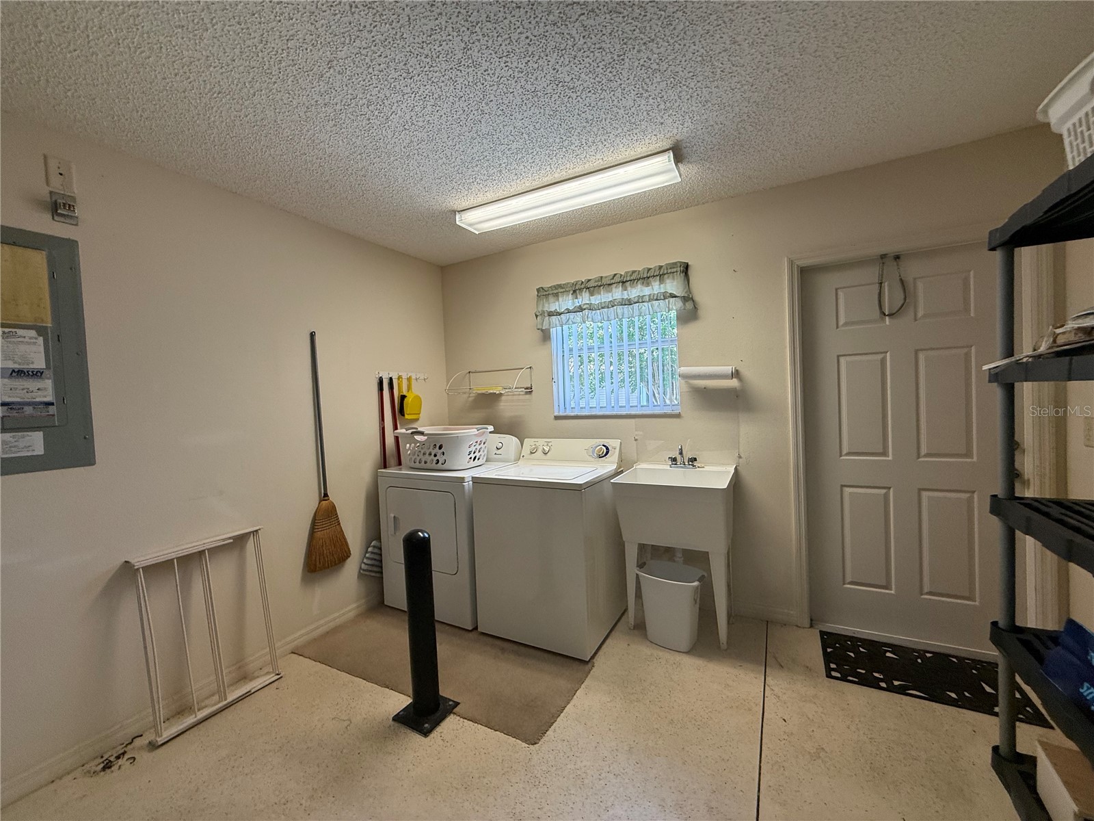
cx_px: 547
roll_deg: -0.1
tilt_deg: -0.3
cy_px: 410
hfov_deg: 102.1
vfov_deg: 85.7
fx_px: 442
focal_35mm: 14
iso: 125
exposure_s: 1/120
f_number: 2.2
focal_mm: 2.22
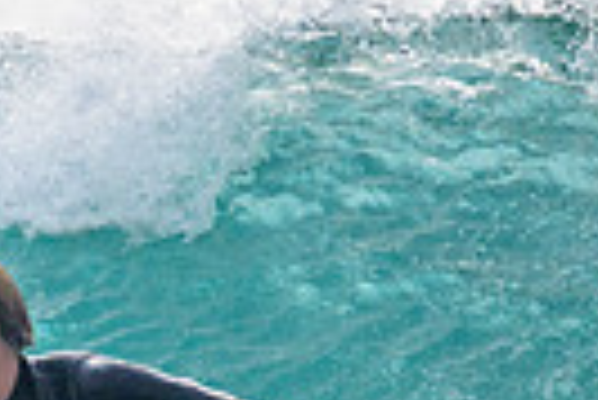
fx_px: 72835
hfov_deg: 0.5
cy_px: 609
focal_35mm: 4380
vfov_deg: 0.3
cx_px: -245
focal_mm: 800
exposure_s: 1/2000
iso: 1000
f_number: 11
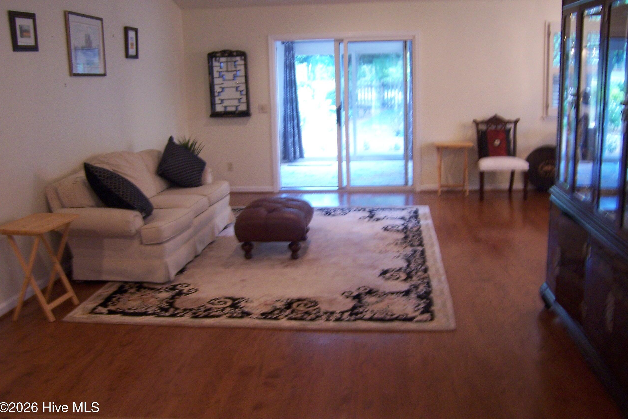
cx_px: 317
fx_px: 611
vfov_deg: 37.8
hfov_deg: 54.4
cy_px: 189
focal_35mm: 35
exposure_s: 1/8
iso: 140
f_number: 3.4
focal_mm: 5.5
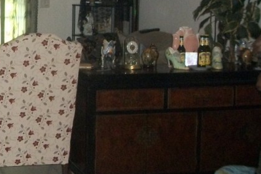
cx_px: -29
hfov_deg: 23.4
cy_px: 47
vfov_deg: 16.8
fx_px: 587
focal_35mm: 81
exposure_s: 1/30
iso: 250
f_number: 2.9
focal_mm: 5.7
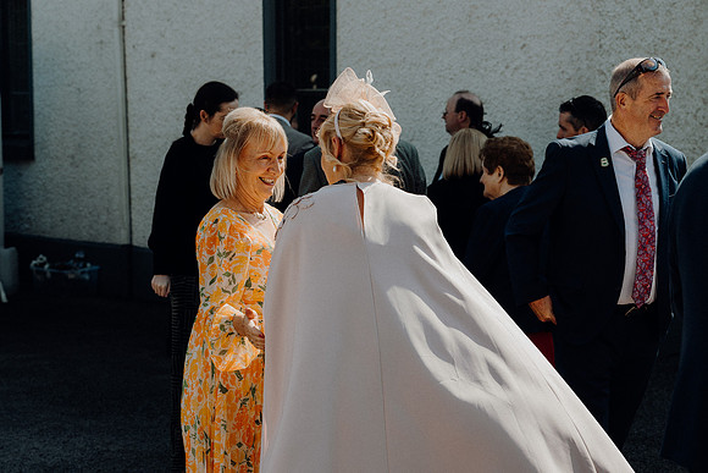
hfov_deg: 27.7
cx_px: 354
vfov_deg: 18.7
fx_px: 1436
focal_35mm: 73
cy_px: 236
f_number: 3.5
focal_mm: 49
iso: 125
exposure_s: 1/1000
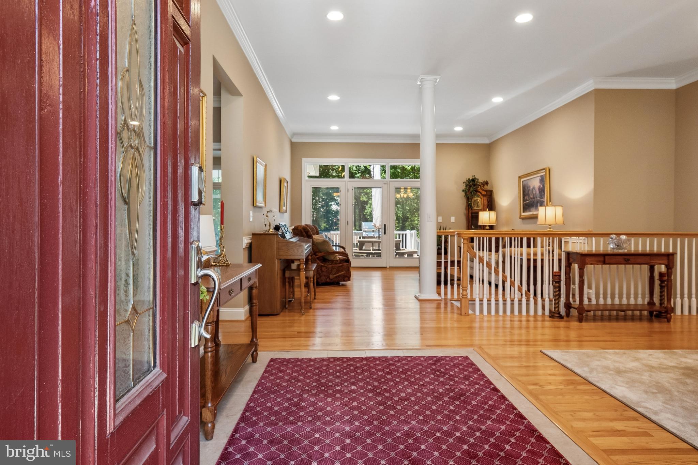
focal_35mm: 21
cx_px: 349
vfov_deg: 59.5
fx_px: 407
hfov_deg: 81.2
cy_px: 232
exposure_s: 1/50
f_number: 5.6
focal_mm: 14
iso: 400
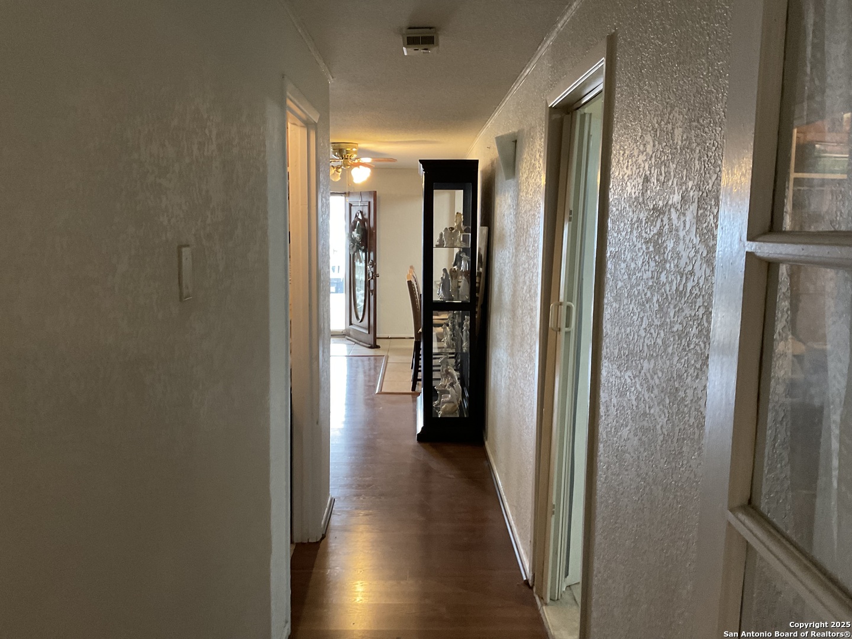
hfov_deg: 61.7
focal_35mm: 29
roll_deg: +0.0
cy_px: 320
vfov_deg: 48.2
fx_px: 714
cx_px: 426
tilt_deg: -7.1
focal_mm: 3
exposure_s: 1/40
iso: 250
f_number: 1.8
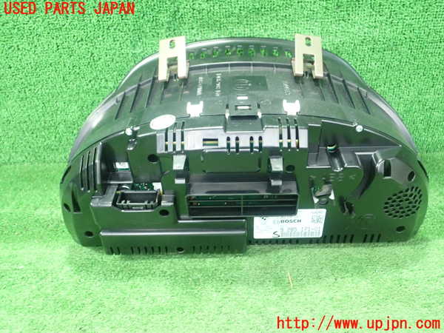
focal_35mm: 30
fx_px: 385
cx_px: 222
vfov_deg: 46.8
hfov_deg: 60.0
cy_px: 166
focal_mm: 5.5
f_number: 2.3
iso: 800
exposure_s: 1/60
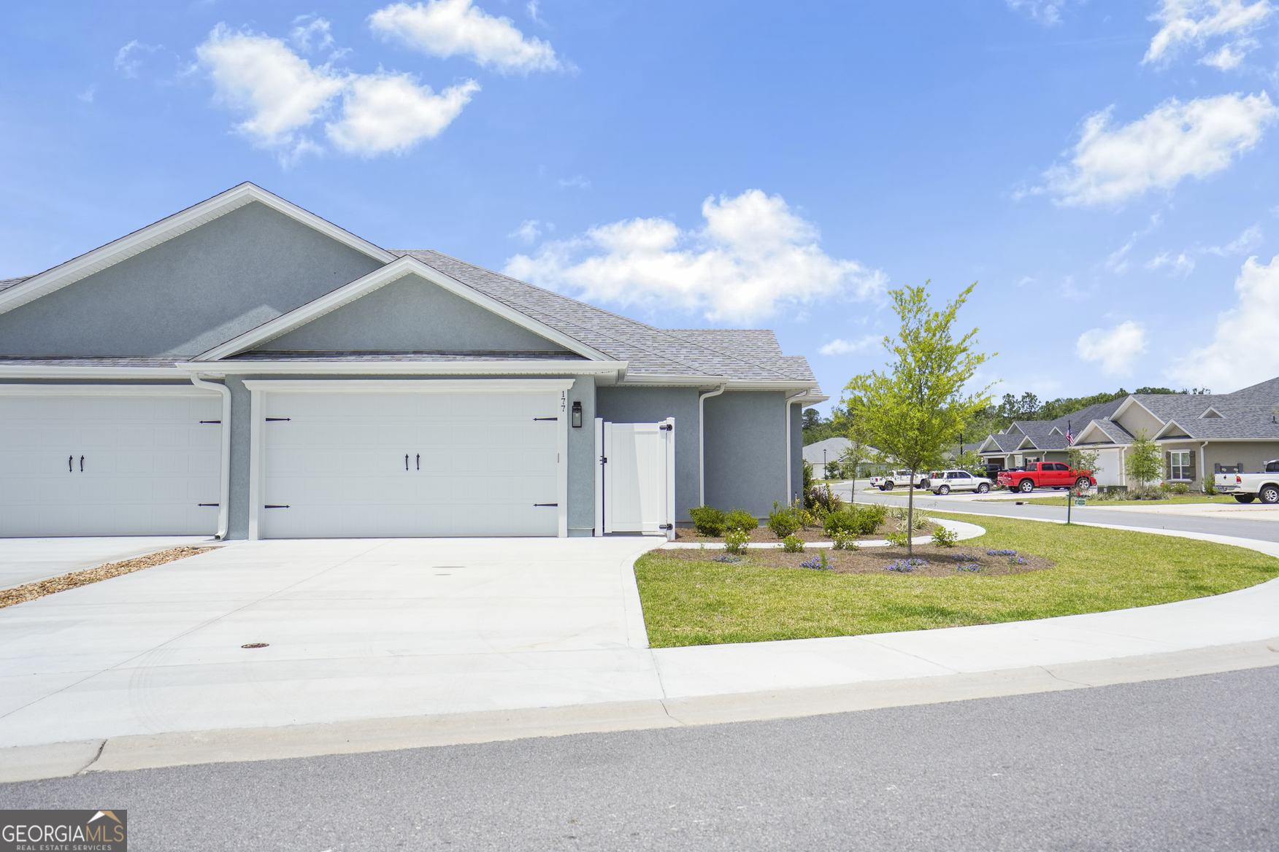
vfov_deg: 43.6
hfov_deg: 61.9
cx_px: 640
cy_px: 426
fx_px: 1066
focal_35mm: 30
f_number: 2.8
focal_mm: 30
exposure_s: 1/8000
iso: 200
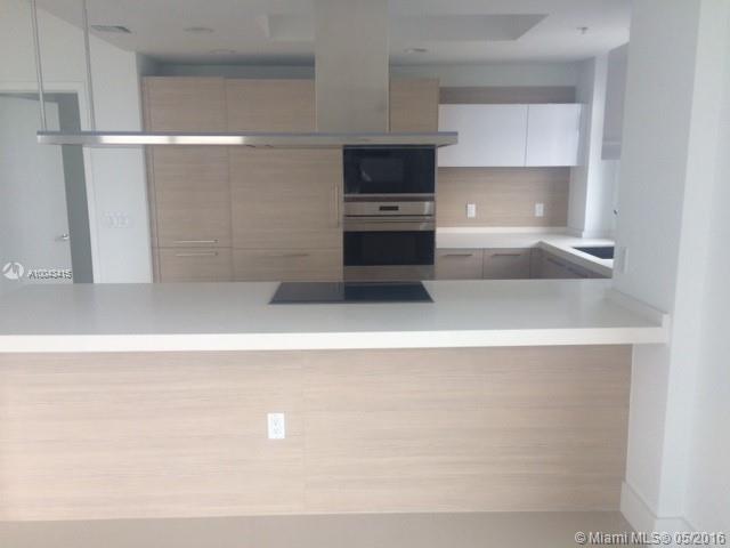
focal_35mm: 29
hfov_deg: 61.7
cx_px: 365
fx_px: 612
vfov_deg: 48.2
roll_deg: +1.0
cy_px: 274
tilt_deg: -10.8
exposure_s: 1/120
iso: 40
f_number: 2.2
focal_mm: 4.15
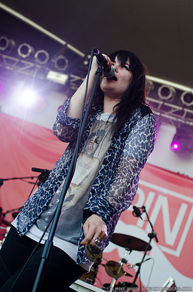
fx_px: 424
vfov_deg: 37.9
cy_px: 146
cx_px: 96
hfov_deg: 25.6
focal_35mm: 52
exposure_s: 1/200
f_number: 3.2
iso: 125
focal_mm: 35
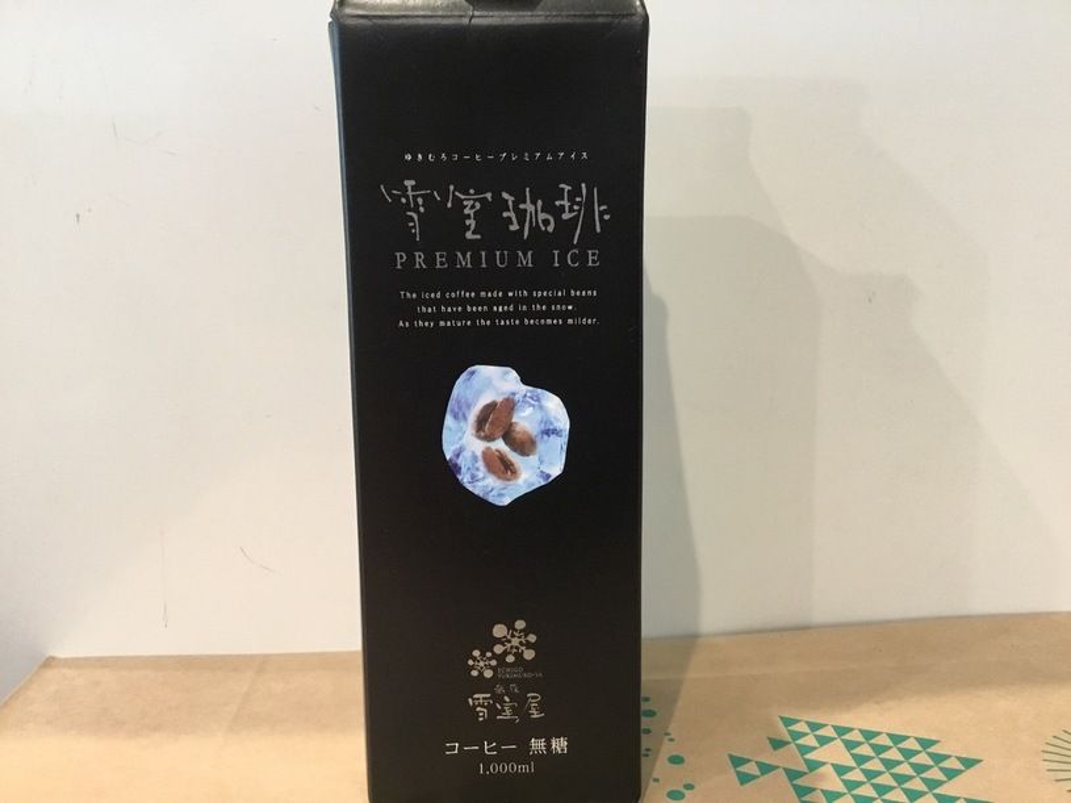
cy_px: 402
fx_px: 959
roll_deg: +1.6
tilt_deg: -12.3
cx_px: 536
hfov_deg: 58.4
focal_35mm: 31
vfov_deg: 45.4
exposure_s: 1/33
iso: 200
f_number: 2.4
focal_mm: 3.3
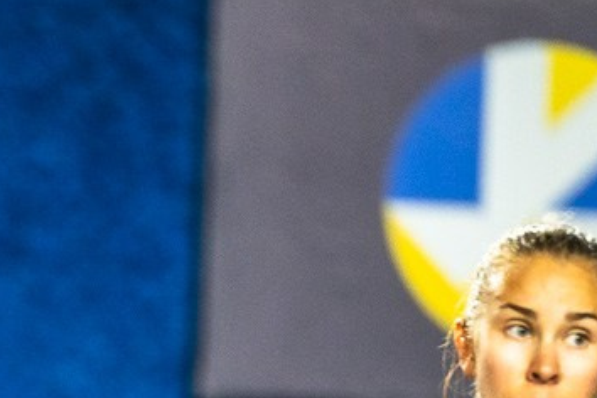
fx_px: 11989
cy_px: 687
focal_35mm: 723
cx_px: -126
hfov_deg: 2.8
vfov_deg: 1.9
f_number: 2.8
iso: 2000
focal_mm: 200
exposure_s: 1/2500
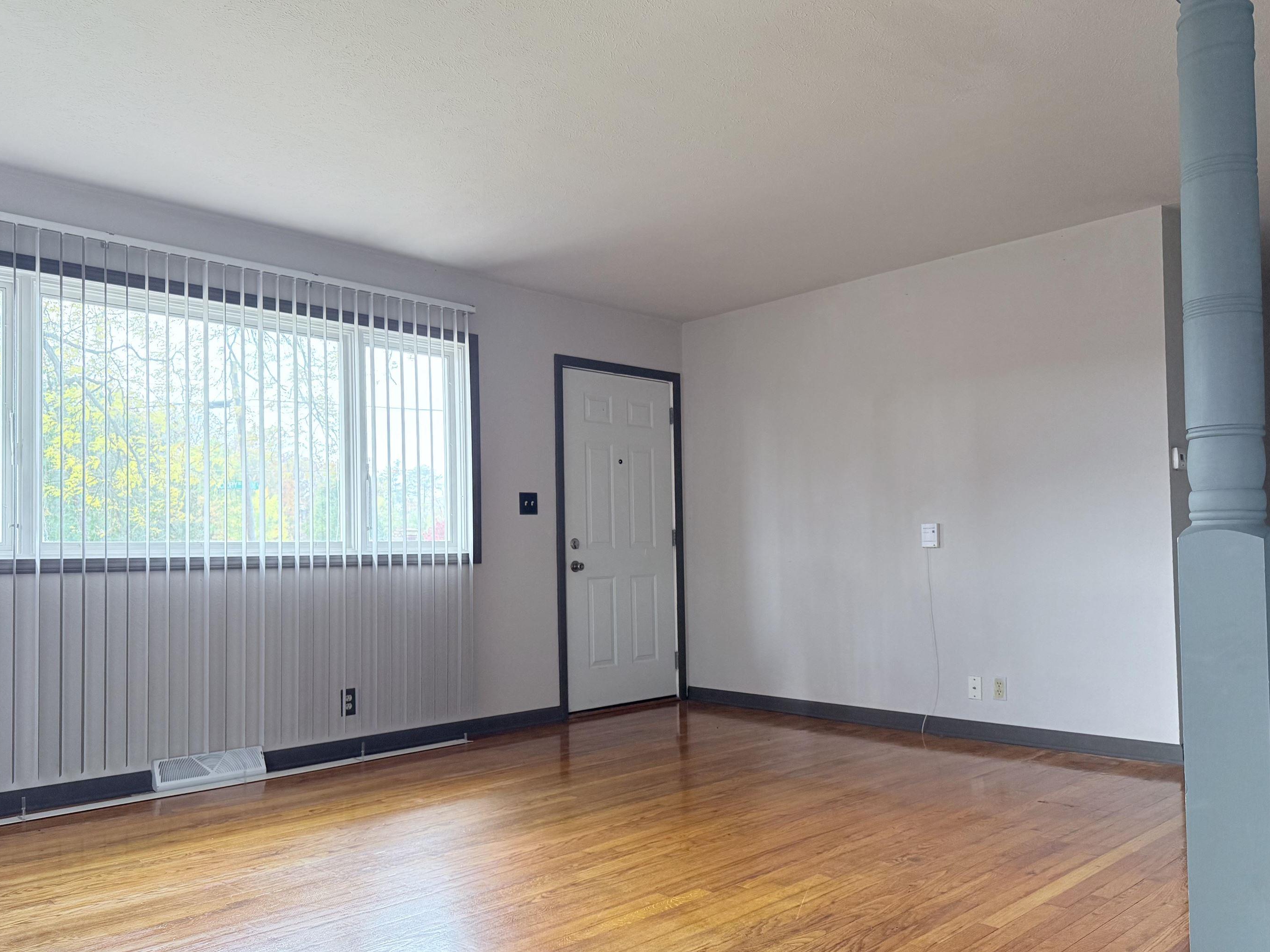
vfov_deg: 51.3
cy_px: 521
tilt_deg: +2.0
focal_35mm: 27
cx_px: 634
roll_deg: +0.8
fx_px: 991
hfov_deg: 65.3
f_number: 1.78
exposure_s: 1/93
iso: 200
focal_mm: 6.76
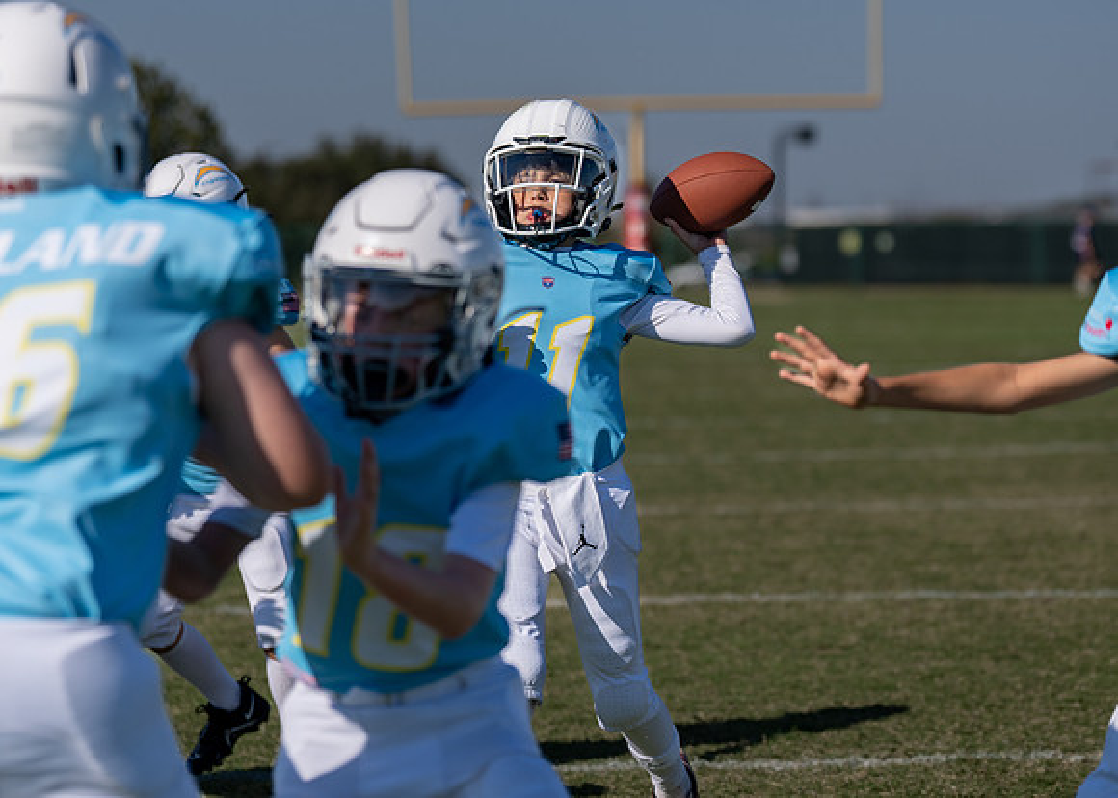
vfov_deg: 9.1
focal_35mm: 158
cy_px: 259
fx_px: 5019
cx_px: 599
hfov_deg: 12.7
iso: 100
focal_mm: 111
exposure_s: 1/4000
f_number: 2.8
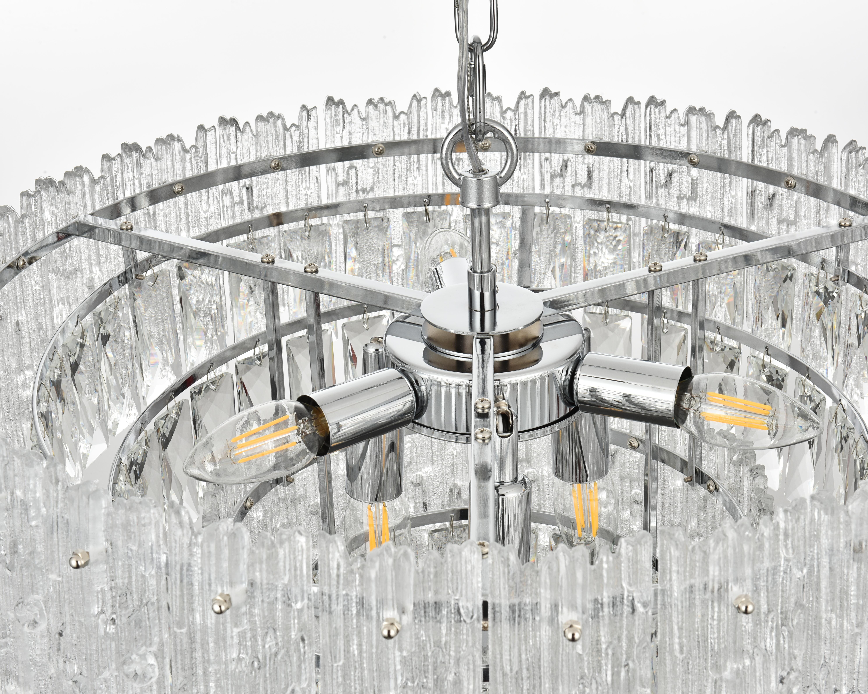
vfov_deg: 19.4
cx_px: 476
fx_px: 2029
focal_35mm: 79
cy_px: 347
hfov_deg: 24.1
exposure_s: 1/100
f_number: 22
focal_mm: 70
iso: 100
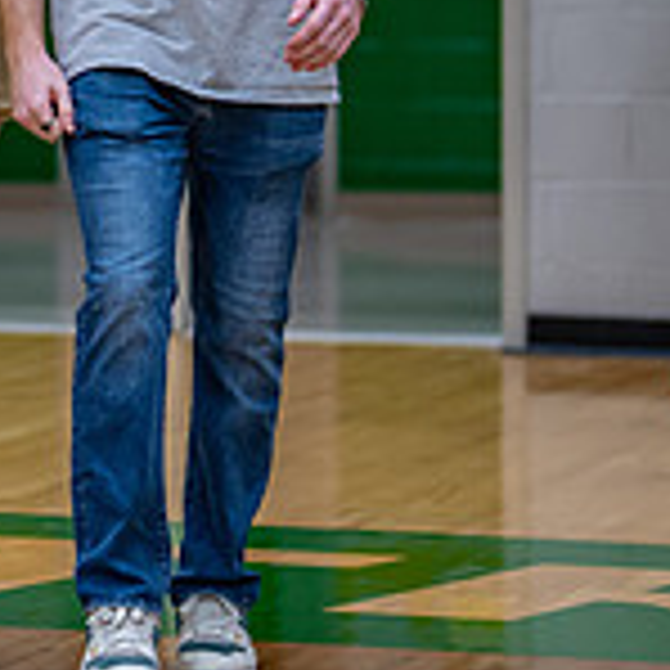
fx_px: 4730
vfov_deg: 8.1
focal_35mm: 216
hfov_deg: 8.0
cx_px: -238
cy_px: -41
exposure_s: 1/640
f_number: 1.2
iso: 500
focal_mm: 50
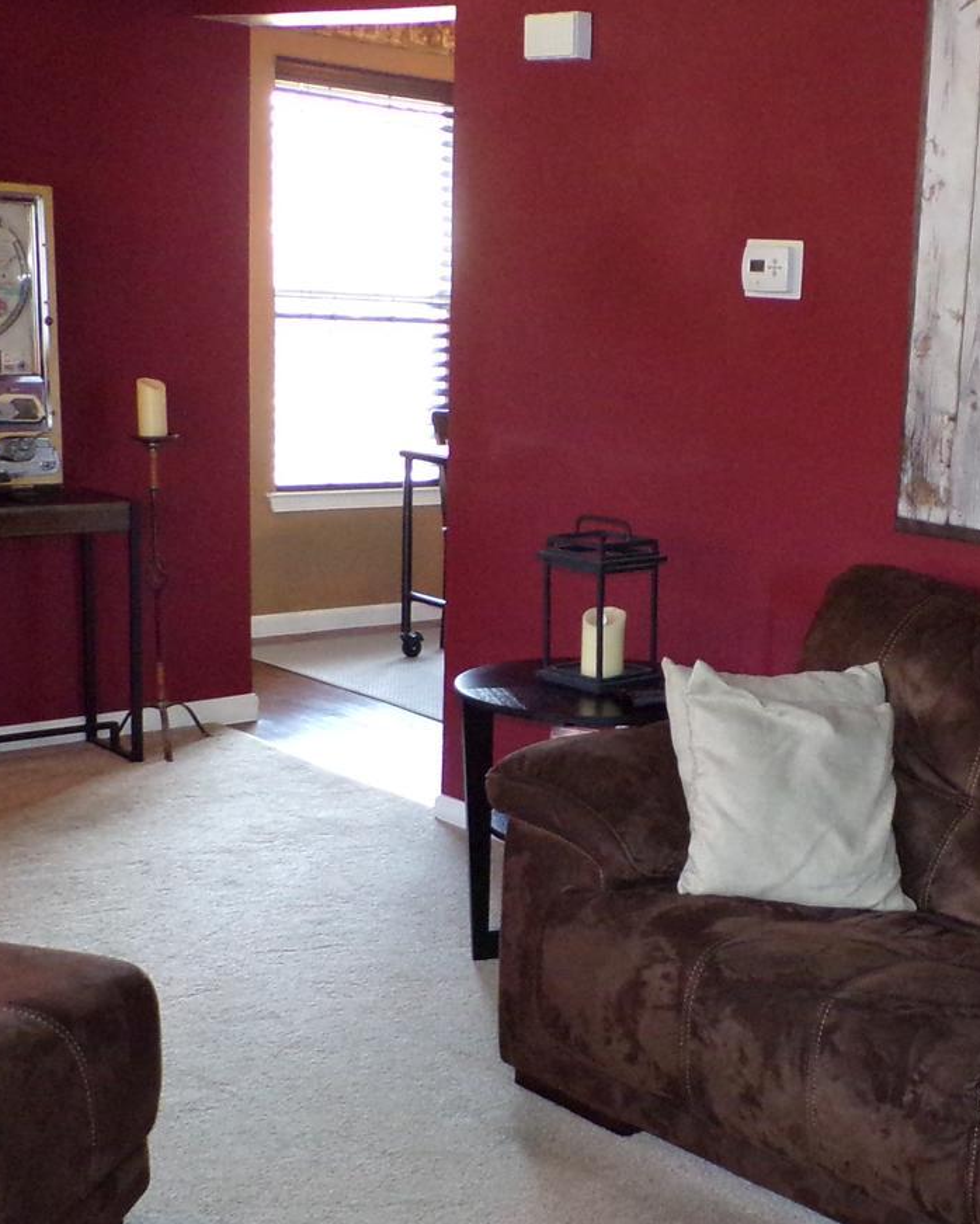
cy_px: 707
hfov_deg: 26.8
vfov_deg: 34.1
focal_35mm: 55
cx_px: 862
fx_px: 1993
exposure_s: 1/20
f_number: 3
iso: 375
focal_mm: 4.3
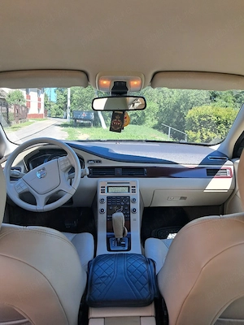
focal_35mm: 27
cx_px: 122
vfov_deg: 65.3
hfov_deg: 51.4
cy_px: 162
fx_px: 254
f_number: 1.8
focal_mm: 4
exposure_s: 1/119
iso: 50
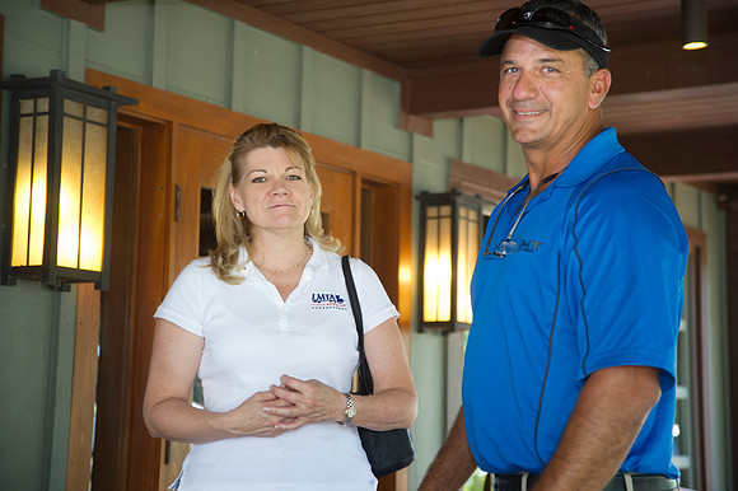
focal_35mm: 80
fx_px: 1639
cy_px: 246
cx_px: 369
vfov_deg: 17.0
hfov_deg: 25.4
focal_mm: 80
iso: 800
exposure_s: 1/80
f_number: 4.5
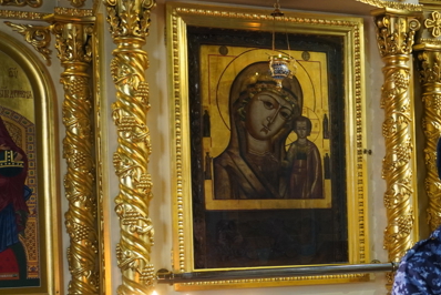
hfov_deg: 30.1
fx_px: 796
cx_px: 362
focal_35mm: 65
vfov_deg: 20.6
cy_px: 253
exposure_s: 1/40
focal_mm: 23
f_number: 4
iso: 1000
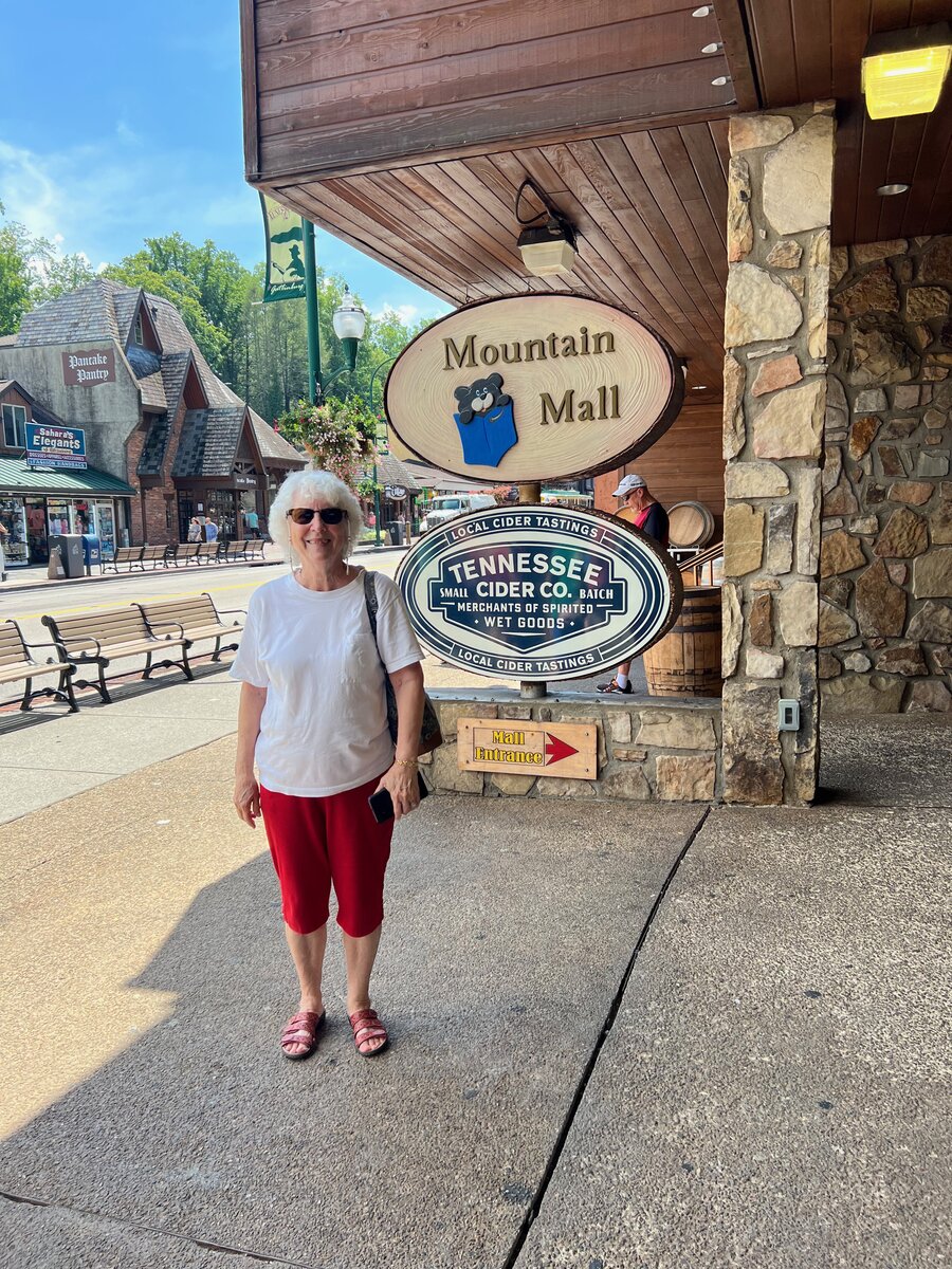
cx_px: 476
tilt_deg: -6.5
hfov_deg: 53.1
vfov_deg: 67.3
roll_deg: +1.5
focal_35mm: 26
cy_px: 634
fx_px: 953
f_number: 1.5
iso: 50
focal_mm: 5.7
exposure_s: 1/974
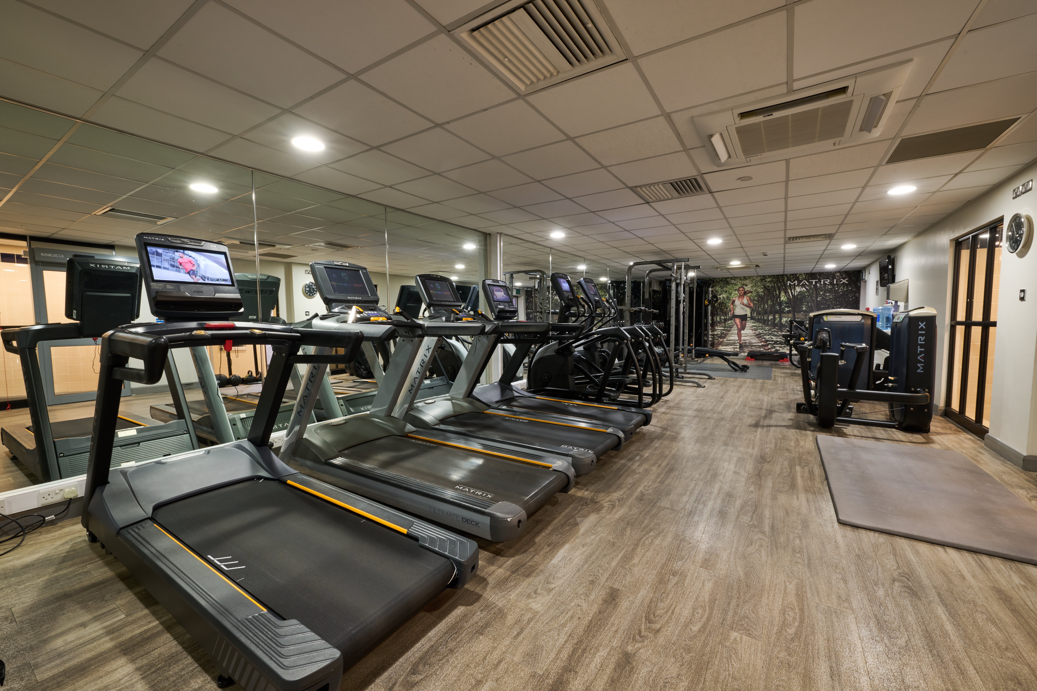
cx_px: 518
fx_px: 403
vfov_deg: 81.2
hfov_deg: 104.3
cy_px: 346
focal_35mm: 14
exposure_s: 2.5
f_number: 16
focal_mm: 14
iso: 100
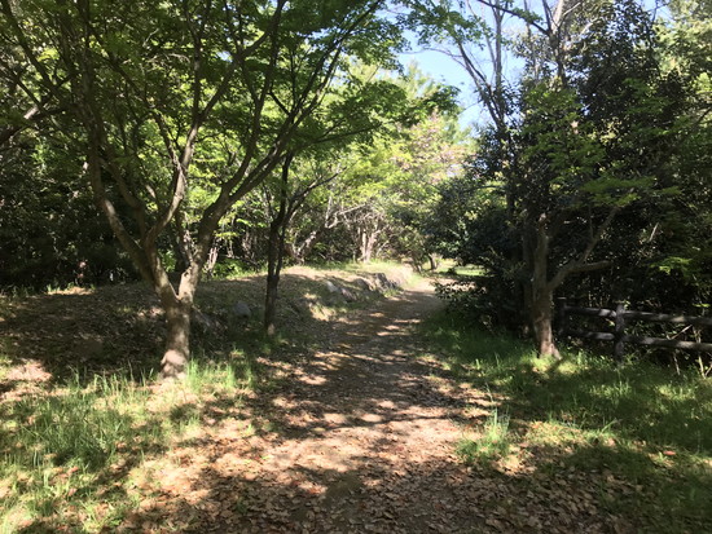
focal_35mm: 28
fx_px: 576
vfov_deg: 49.8
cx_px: 356
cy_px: 267
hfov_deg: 63.4
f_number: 1.8
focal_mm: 3.99
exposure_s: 1/251
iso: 20
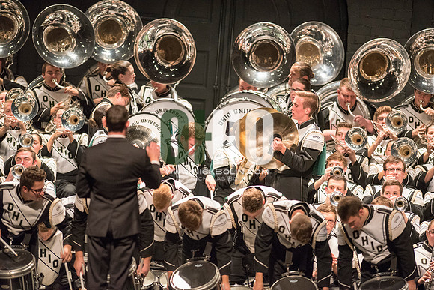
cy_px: 145
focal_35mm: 300
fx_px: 3617
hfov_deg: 6.9
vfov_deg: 4.6
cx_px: 217
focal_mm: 300
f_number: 2.8
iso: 4000
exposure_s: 1/500
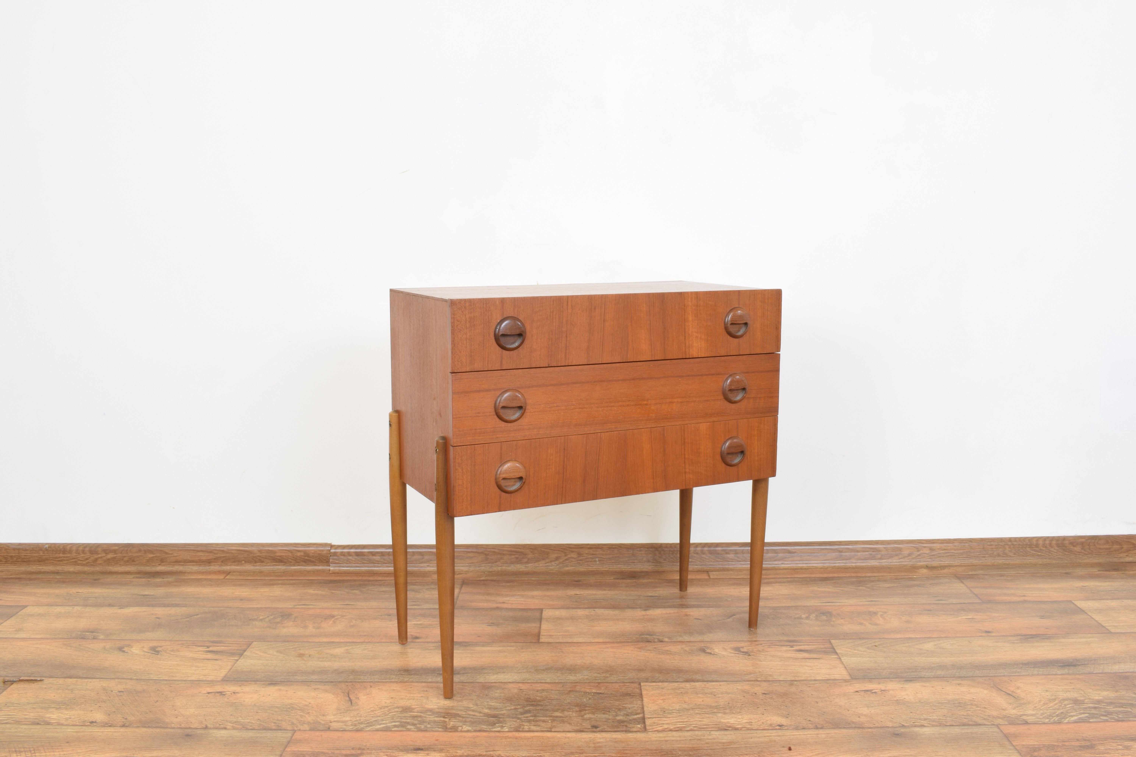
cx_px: 568
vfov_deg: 40.0
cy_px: 378
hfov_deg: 57.2
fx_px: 1041
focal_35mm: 33
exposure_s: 4
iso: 100
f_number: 25
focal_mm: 22
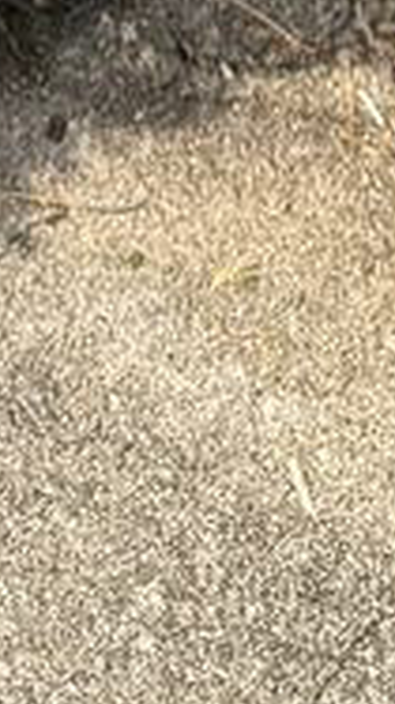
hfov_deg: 6.1
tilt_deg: -32.5
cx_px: -282
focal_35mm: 196
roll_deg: +0.5
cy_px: -1796
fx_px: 3654
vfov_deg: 8.2
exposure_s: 1/2833
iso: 80
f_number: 1.78
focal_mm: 6.76
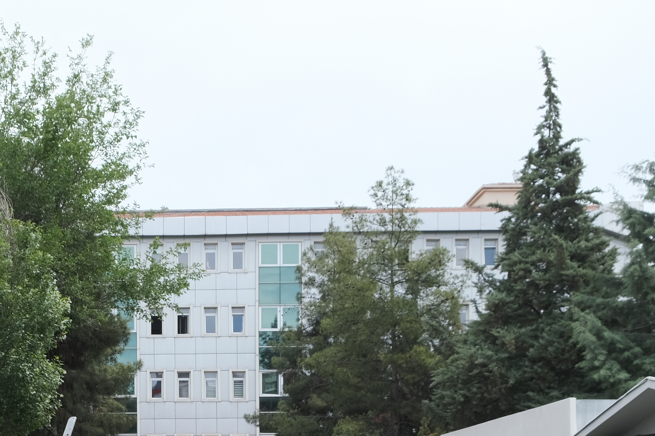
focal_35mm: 66
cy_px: 506
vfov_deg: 19.5
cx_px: 57
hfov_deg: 29.2
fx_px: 1201
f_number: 5.6
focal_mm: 18
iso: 320
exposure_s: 1/480
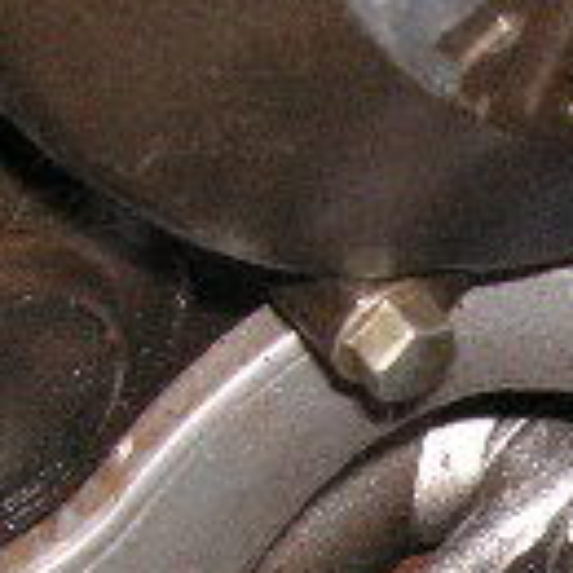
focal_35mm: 165
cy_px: 837
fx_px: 3090
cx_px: 912
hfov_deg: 10.2
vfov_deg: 10.3
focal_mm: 6.3
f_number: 3.3
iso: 160
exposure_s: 1/45
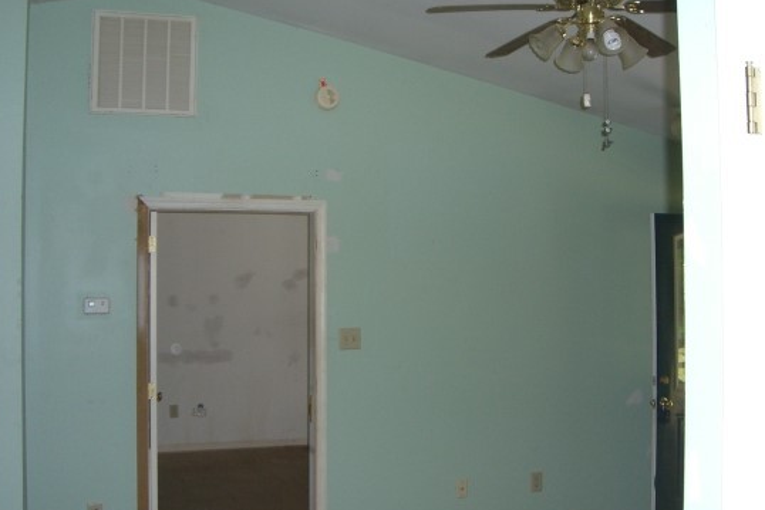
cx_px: 387
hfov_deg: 41.9
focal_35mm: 47
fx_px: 999
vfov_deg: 28.7
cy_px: 259
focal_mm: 6.2
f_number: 2.7
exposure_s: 1/60
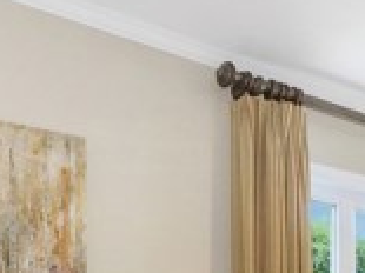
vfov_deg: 18.5
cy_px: 455
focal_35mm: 66
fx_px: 695
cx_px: 276
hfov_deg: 28.9
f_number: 8
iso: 1600
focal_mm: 8
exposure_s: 1/20
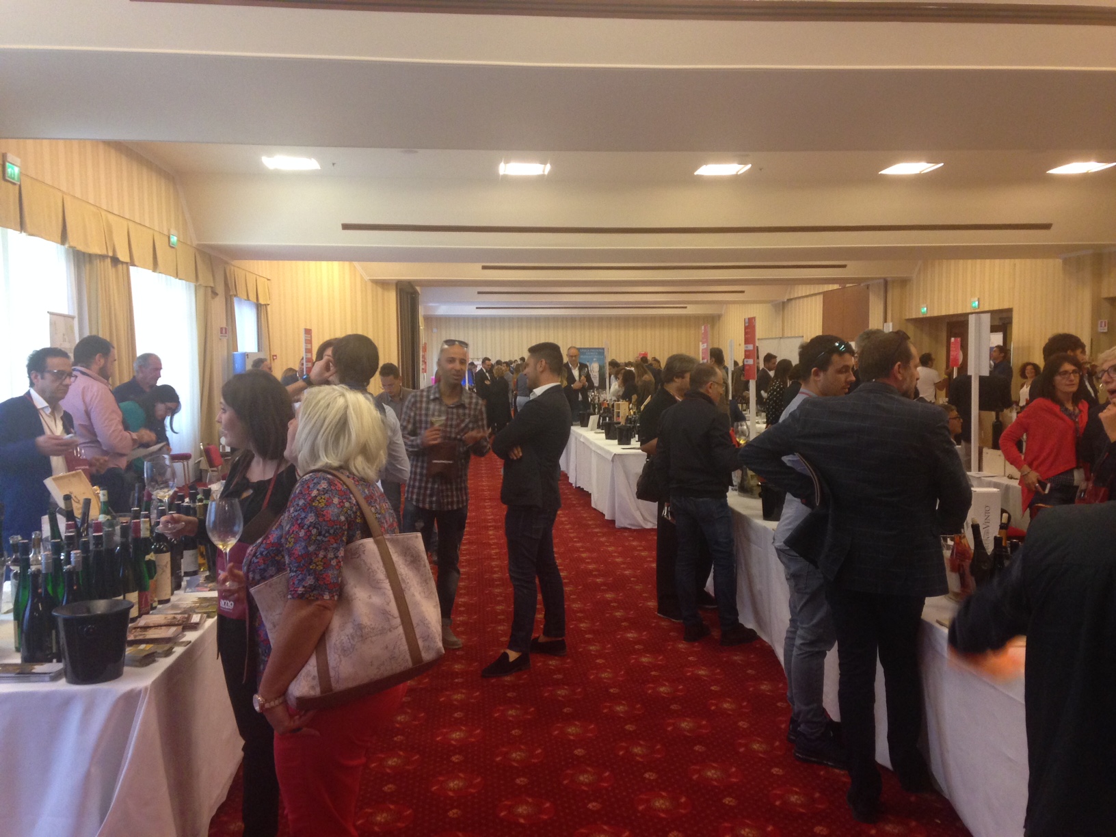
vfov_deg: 42.9
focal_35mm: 33
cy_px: 418
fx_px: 1064
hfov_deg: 55.4
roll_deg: -1.2
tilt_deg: -2.9
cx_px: 558
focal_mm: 4.12
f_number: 2.4
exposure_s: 1/20
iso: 160
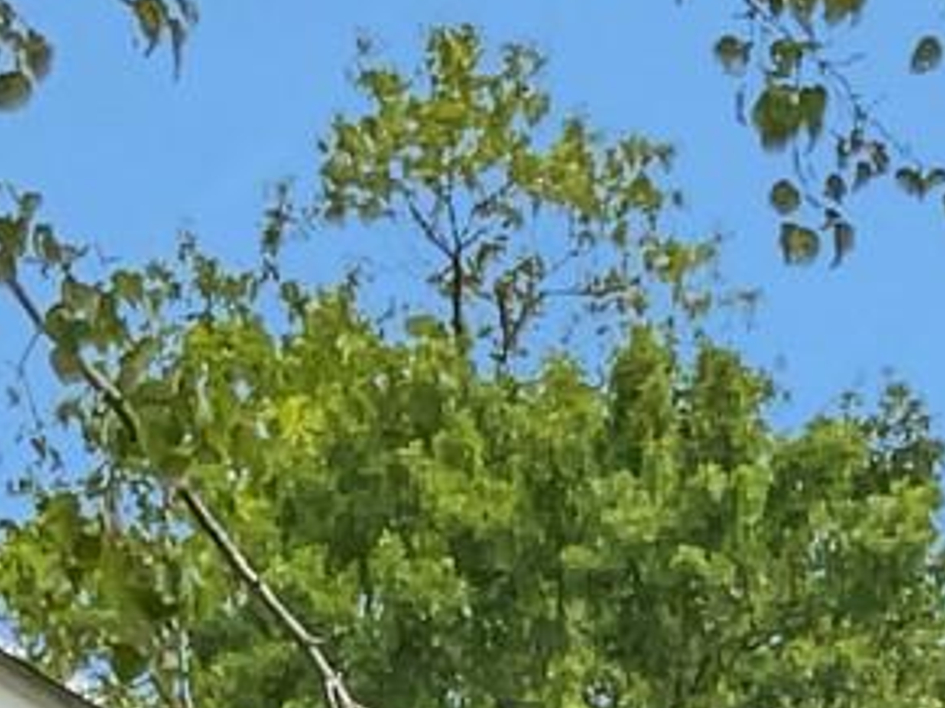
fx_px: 5567
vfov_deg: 6.5
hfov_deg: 9.6
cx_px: 981
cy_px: 2257
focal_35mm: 204
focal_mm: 3
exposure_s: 1/900
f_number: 1.8
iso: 16
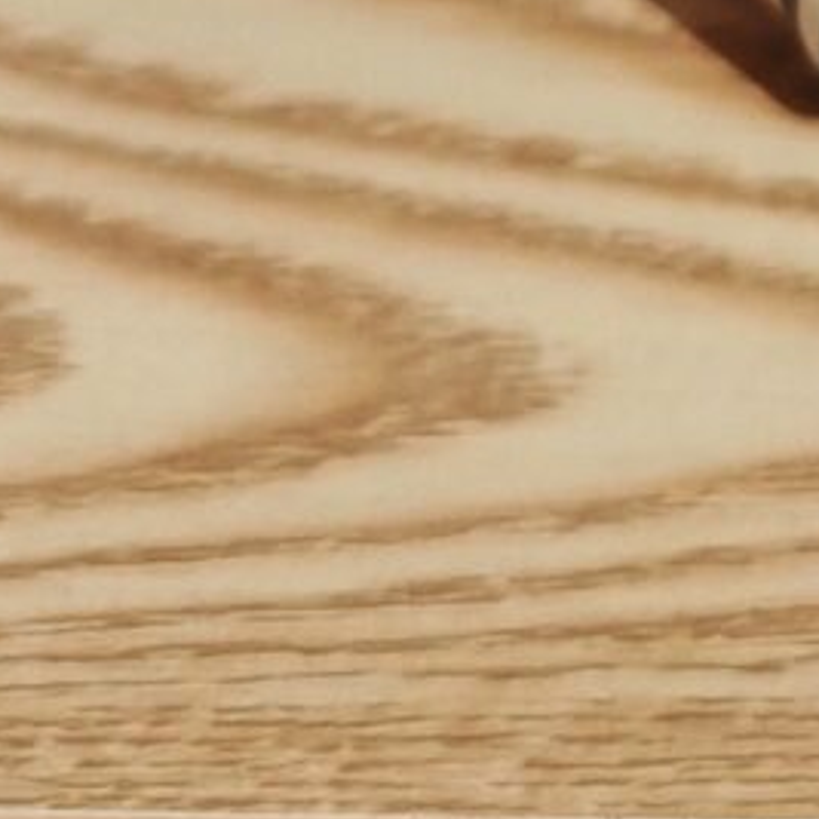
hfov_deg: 7.5
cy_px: -1255
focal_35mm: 229
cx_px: 1310
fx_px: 6130
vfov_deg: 7.1
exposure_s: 1/50
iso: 800
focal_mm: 6.67
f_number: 1.9
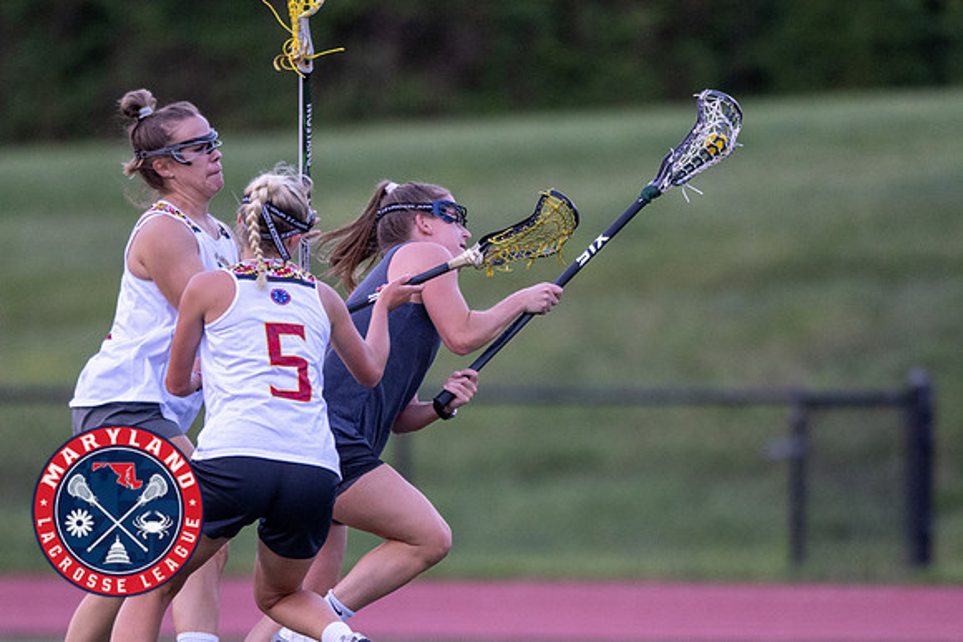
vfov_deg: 1.8
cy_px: 408
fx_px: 20782
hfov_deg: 2.7
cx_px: 485
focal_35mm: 777
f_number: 2.8
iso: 1800
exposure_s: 1/1000
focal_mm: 400
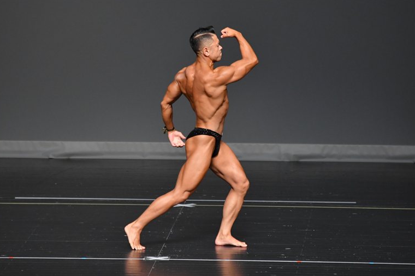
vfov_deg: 3.9
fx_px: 4056
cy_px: 140
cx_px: 204
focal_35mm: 352
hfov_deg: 5.9
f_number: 5.6
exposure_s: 1/400
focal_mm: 230
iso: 2500
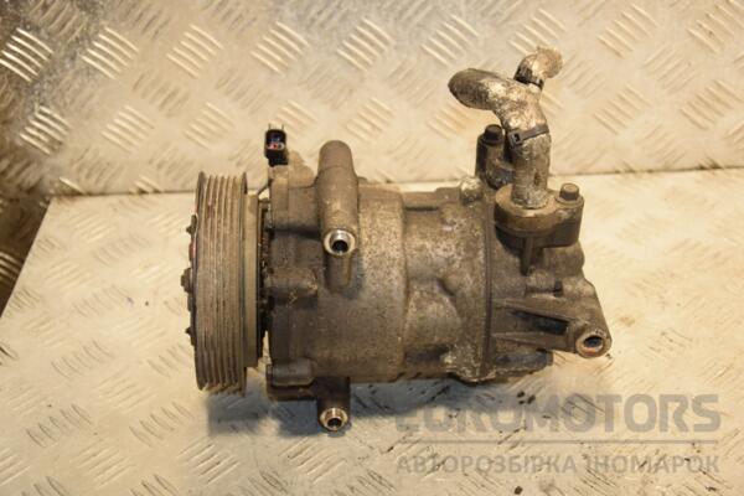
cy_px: 248
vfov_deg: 20.2
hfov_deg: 29.9
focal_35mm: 68
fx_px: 1395
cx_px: 372
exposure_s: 1/160
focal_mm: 45
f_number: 4.8
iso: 800
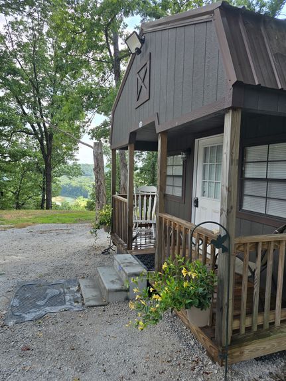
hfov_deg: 58.9
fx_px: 253
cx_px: 143
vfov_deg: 73.9
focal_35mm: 23
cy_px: 190
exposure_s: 1/234
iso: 12
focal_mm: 6.3
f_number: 1.7
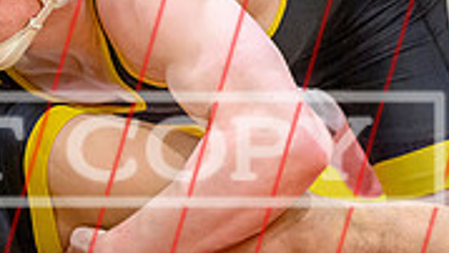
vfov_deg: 1.9
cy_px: -11
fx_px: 7459
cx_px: -6
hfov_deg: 3.4
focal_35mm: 626
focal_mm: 135
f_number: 2.8
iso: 10000
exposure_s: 1/800
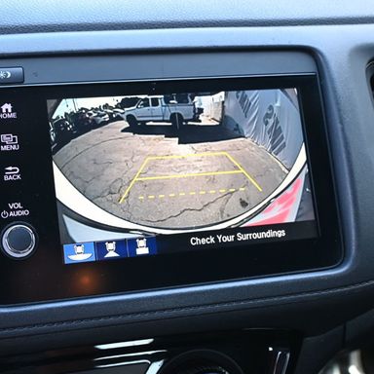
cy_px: 184
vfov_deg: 32.7
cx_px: 140
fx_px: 636
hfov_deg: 32.6
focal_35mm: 52
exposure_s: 1/125
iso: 1000
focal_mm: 24.5
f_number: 4.2
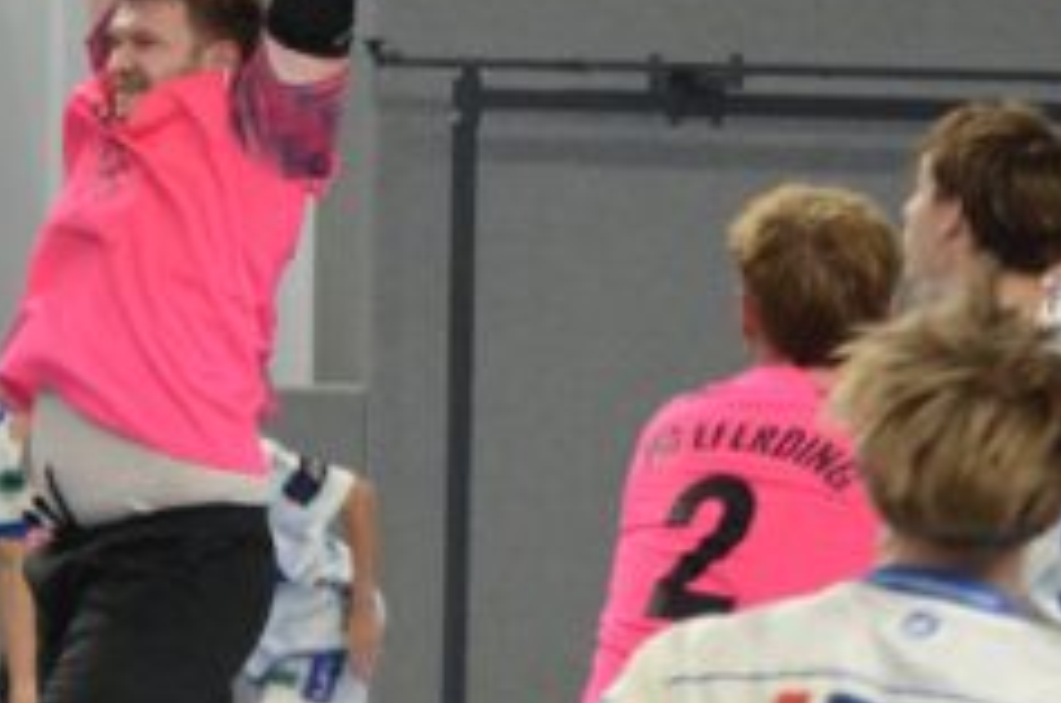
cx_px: 27
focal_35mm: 357
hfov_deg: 5.8
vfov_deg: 3.8
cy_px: 524
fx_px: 10505
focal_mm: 55
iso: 1600
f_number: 4
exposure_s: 1/320
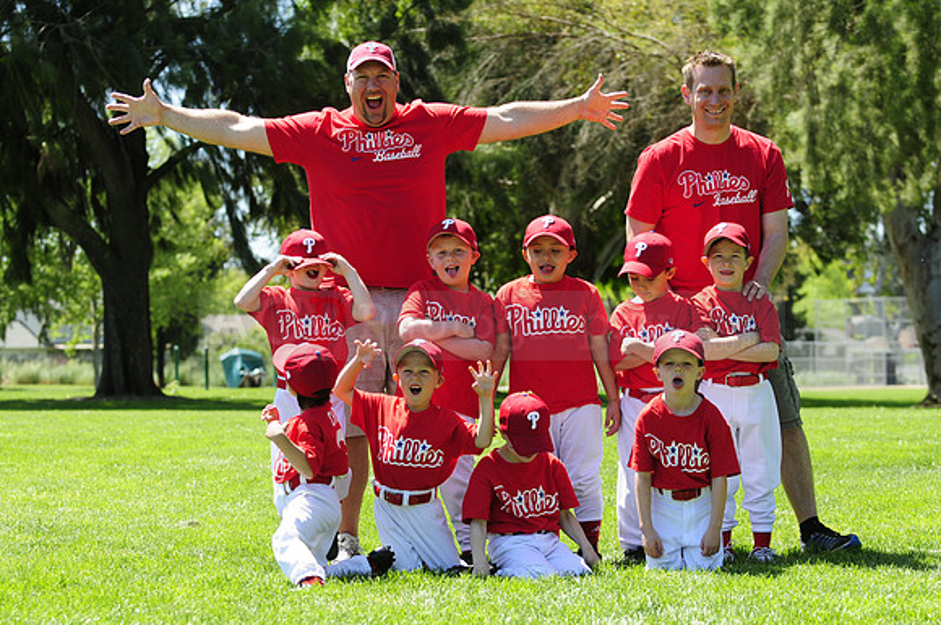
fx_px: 2741
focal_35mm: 105
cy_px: 312
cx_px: 470
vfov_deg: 13.0
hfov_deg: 19.5
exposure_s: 1/640
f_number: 4.5
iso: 200
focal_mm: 70
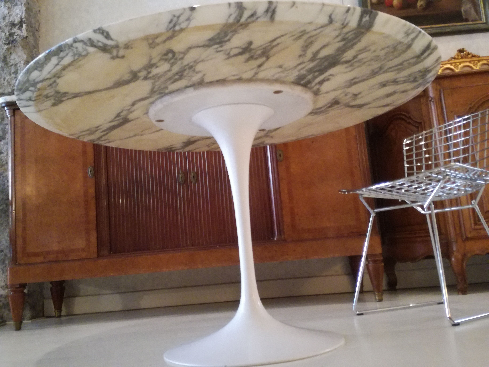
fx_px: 381
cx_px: 244
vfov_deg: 51.4
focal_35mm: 27
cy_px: 184
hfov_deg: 65.3
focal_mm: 3.79
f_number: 2
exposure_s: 1/20
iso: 500
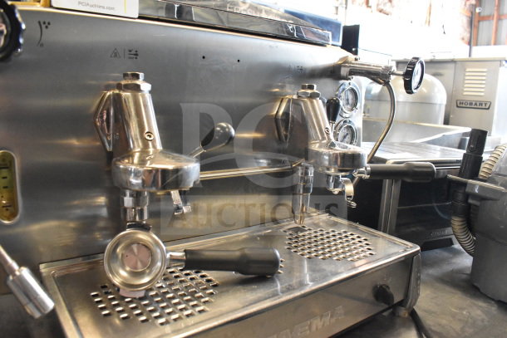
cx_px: 254
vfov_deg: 48.0
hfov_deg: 67.4
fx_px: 380
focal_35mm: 27
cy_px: 169
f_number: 5.6
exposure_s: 1/125
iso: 6400
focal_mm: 18
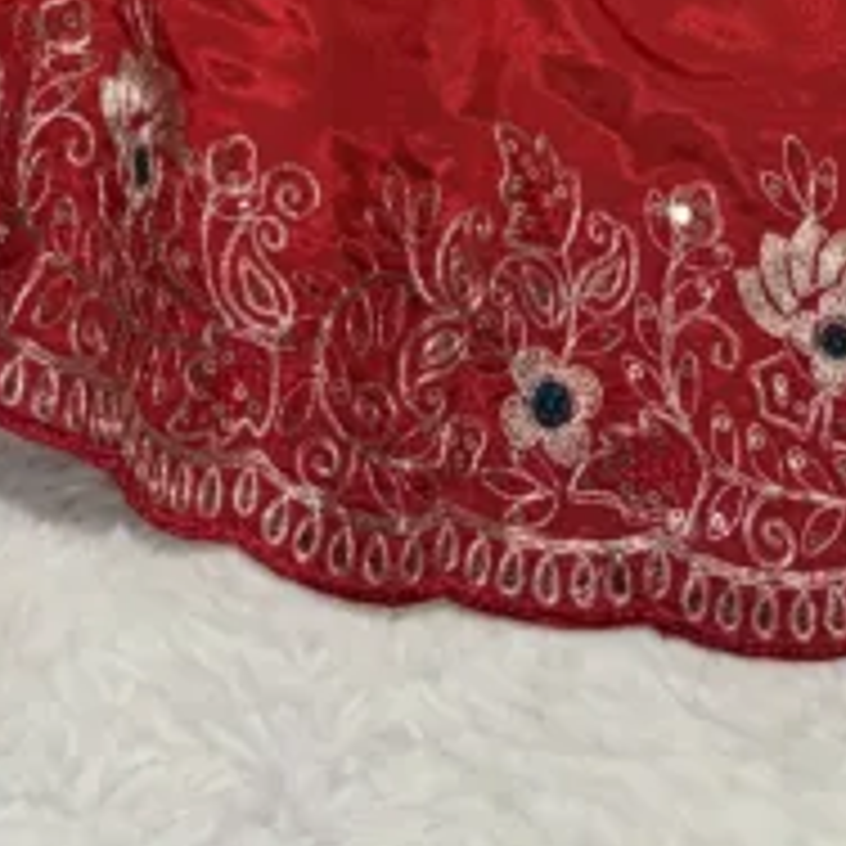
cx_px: -54
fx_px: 3042
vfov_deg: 12.6
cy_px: -1141
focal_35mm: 110
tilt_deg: -65.6
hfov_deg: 15.5
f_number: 1.6
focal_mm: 5.96
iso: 40
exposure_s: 1/100
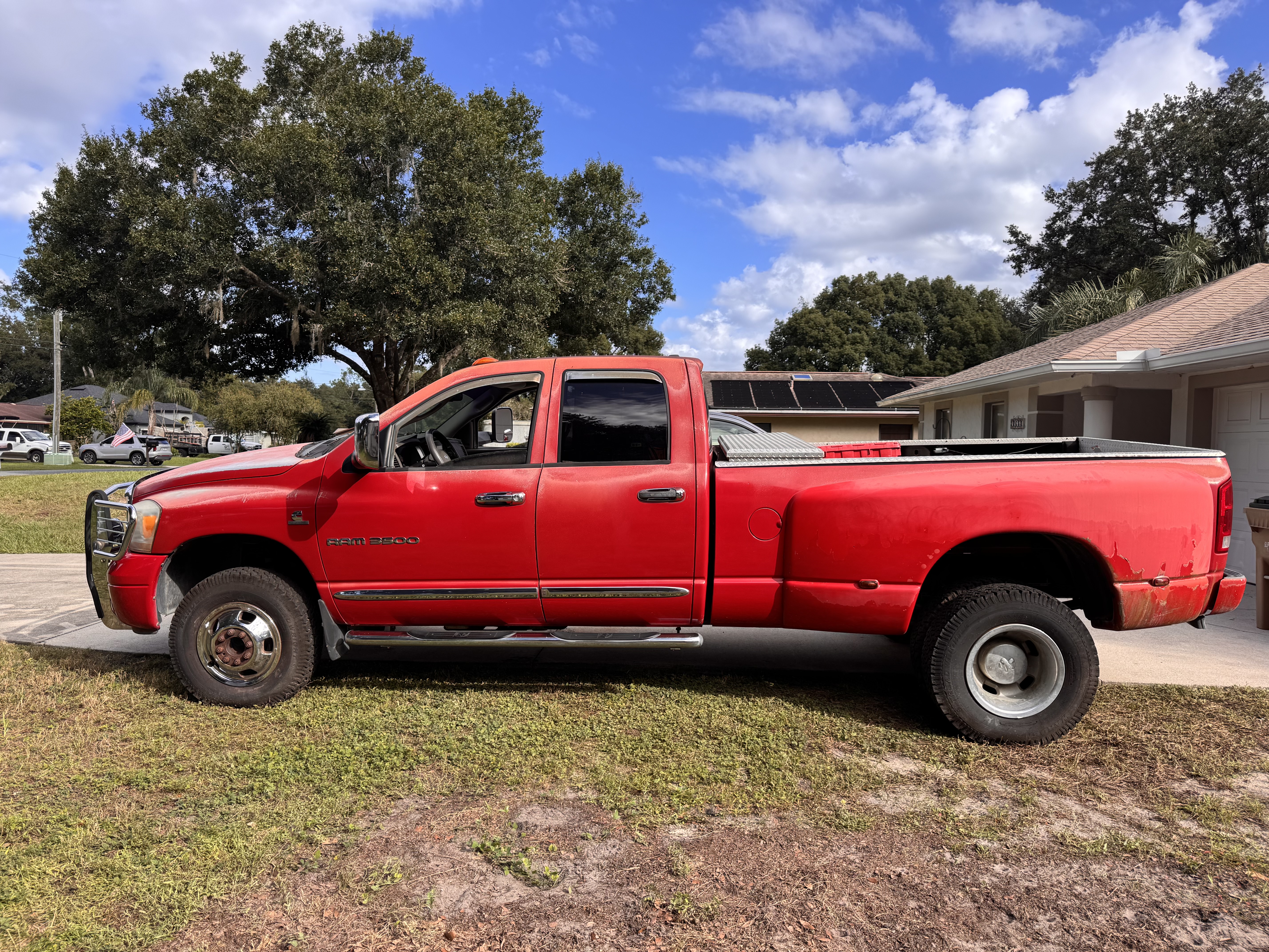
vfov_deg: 56.8
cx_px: 634
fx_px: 880
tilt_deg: -3.0
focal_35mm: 24
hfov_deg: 71.6
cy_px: 476
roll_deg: -0.6
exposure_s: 1/1488
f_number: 1.78
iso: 80
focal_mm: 6.76
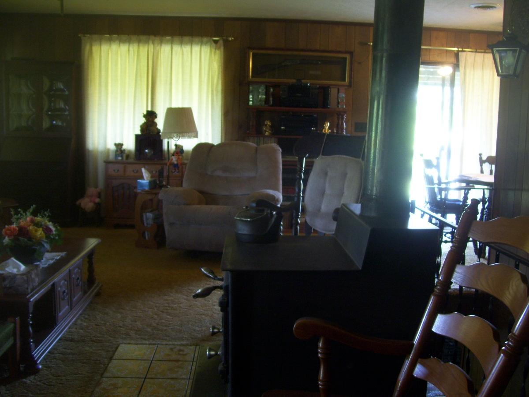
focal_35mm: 36
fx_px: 550
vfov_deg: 39.7
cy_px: 198
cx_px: 264
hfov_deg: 51.4
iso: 160
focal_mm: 6
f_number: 2.7
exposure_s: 1/8
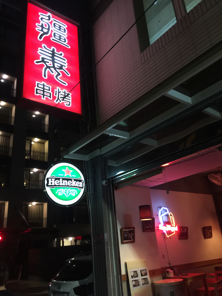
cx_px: 111
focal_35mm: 29
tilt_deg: +22.0
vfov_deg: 61.7
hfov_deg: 48.2
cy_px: 148
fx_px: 248
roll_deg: +5.1
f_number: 2.2
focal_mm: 4.15
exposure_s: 1/4
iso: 64
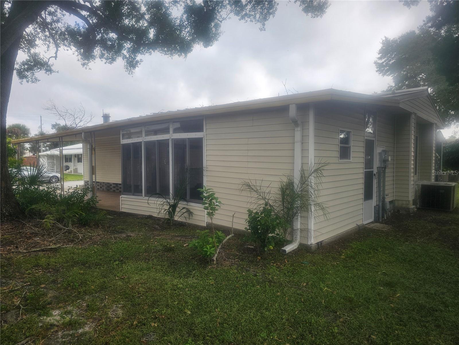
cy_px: 172
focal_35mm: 23
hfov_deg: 73.9
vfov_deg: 58.9
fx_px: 305
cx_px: 230
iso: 10
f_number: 1.7
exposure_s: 1/314
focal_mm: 6.3
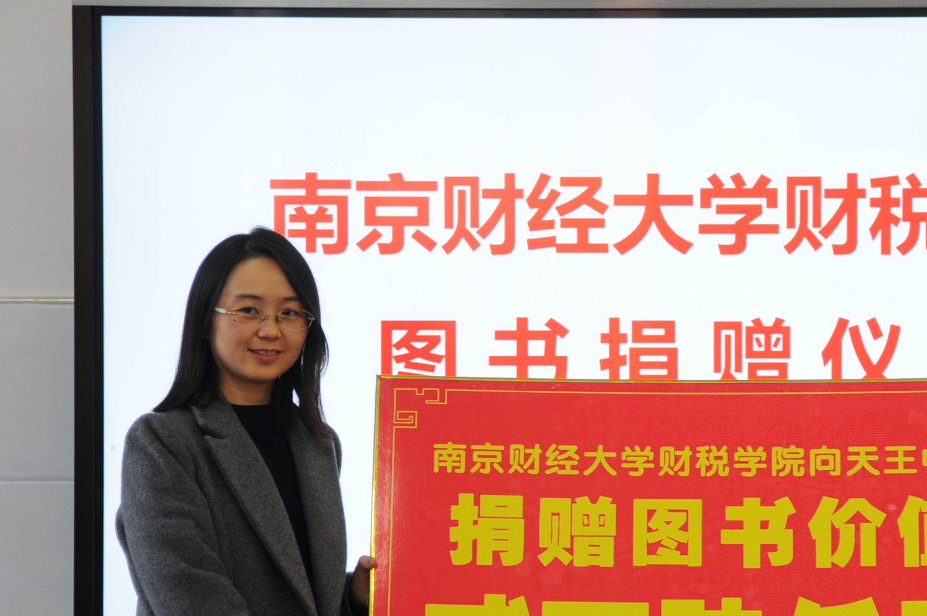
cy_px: 397
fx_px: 5658
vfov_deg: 6.2
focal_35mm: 220
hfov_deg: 9.4
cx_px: 666
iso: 200
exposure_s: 1/30
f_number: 4
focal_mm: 100
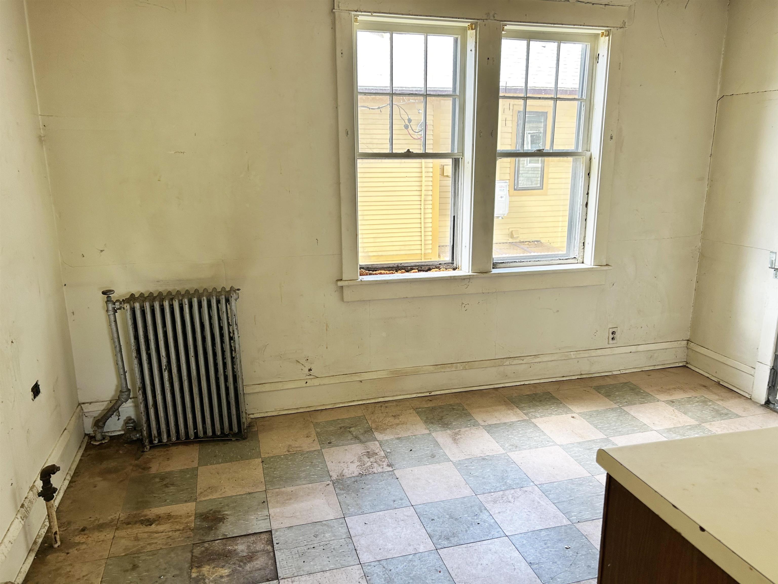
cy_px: 292
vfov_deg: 53.1
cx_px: 389
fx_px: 584
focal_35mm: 26
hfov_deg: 67.3
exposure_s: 1/121
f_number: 1.5
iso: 80
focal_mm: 5.7
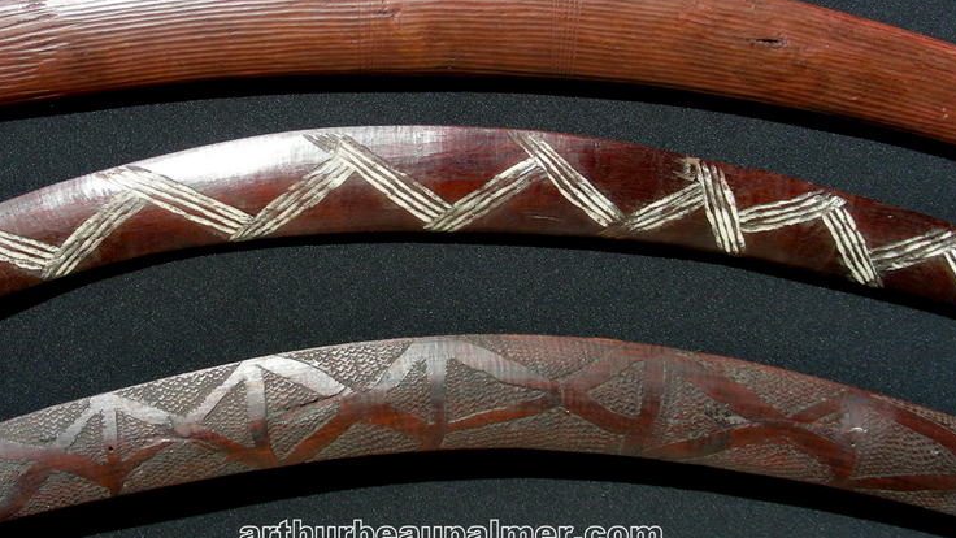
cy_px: 190
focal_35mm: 45
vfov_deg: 26.4
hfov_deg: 45.5
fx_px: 1141
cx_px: 455
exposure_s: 1/496
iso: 50
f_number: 4
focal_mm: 6.3
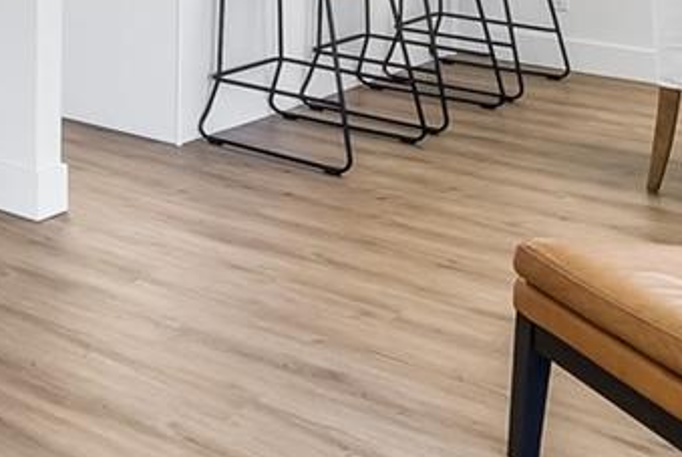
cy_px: -234
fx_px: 1252
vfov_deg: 18.3
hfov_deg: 25.6
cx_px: -235
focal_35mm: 66
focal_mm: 14
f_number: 9
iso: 250
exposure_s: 3.2
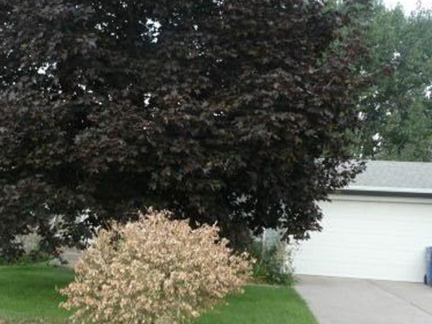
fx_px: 599
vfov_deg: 30.3
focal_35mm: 48
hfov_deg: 39.3
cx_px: 155
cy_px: 178
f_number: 3.3
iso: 100
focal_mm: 4.7
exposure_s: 1/100
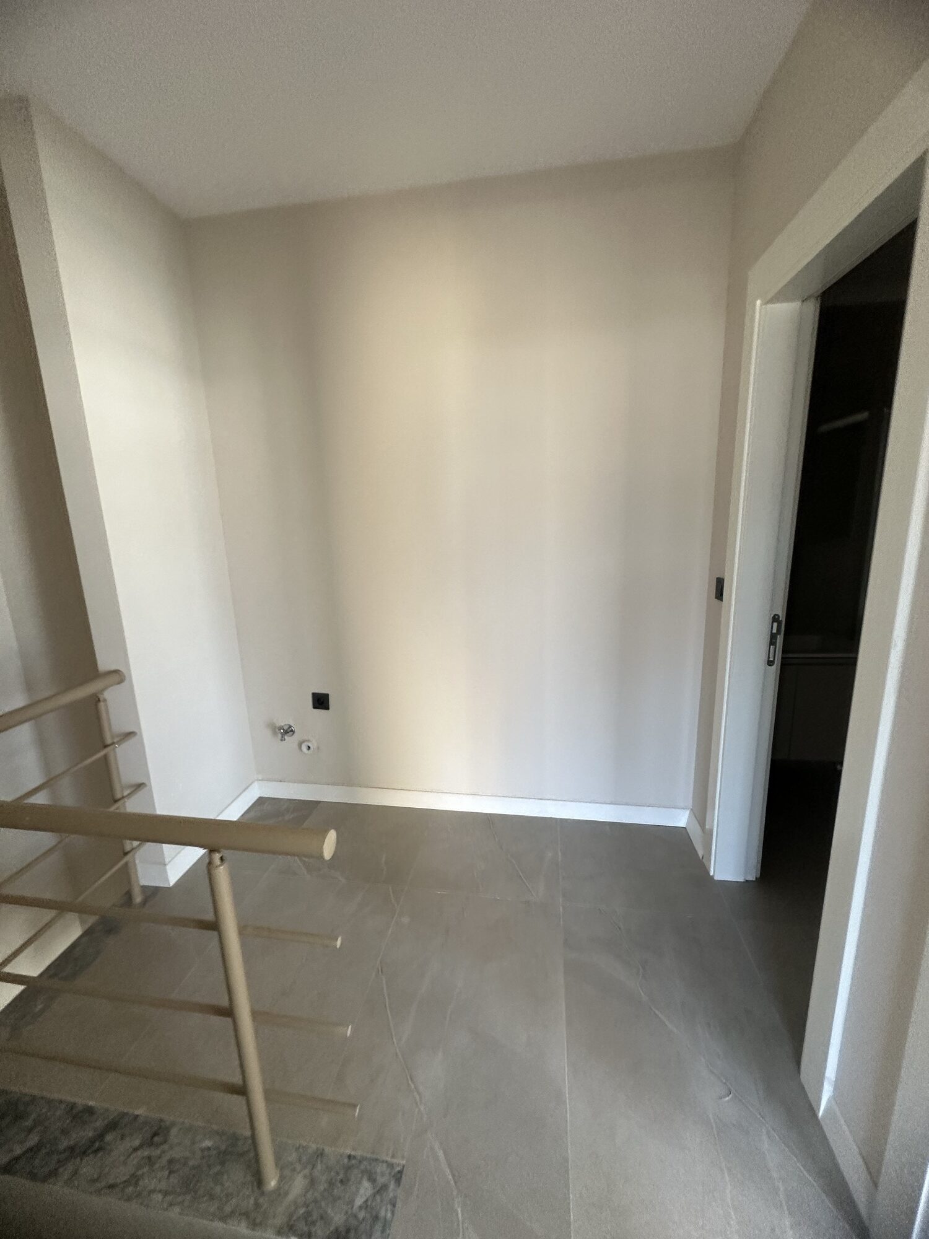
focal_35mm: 14
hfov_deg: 85.7
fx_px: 501
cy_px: 620
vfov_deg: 102.1
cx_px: 464
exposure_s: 1/99
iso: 200
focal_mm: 2.22
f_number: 2.2
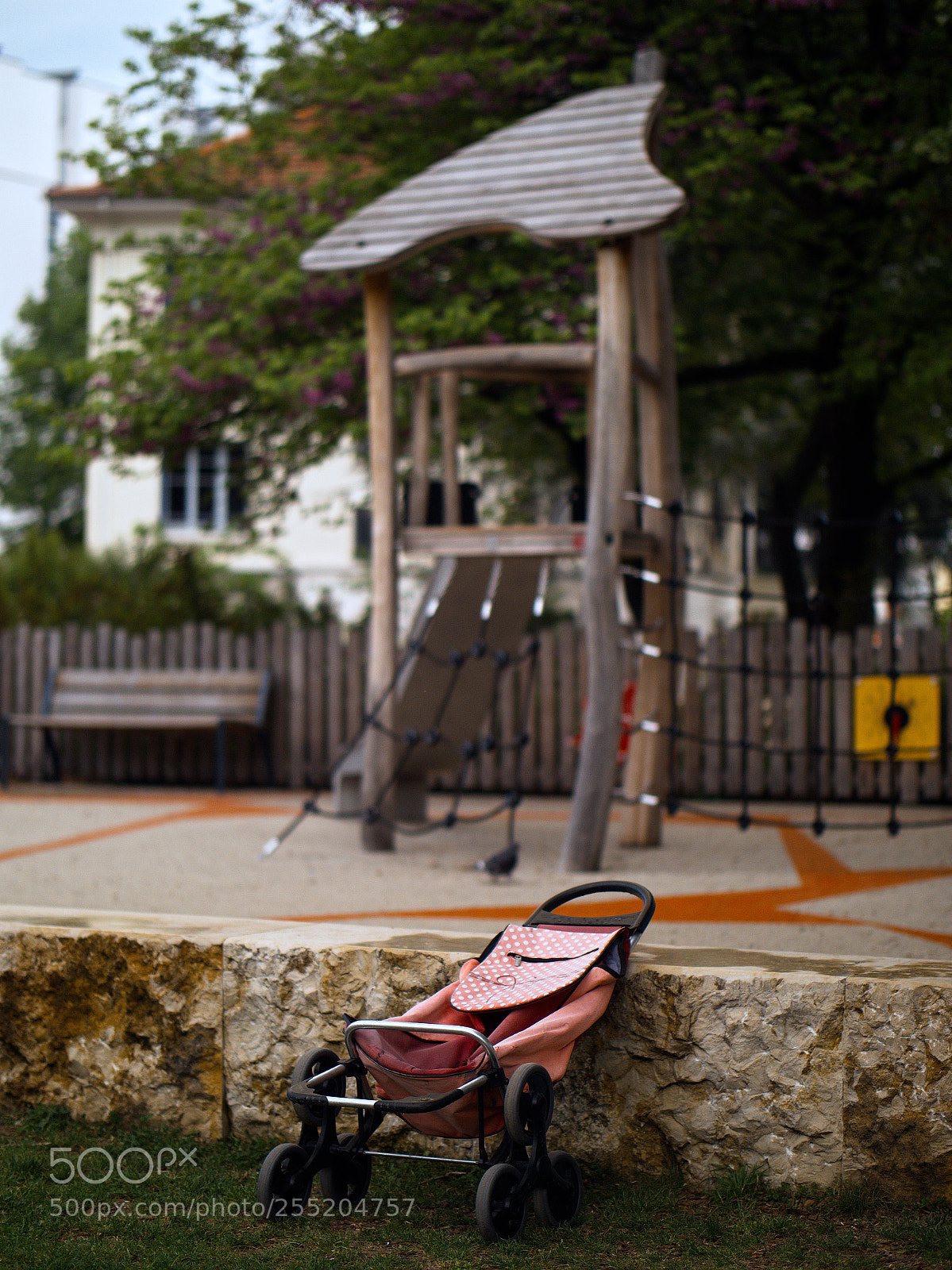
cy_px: 635
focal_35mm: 86
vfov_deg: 22.8
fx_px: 3155
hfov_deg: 17.2
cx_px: 476
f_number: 1.2
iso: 250
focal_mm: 43
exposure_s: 1/3200
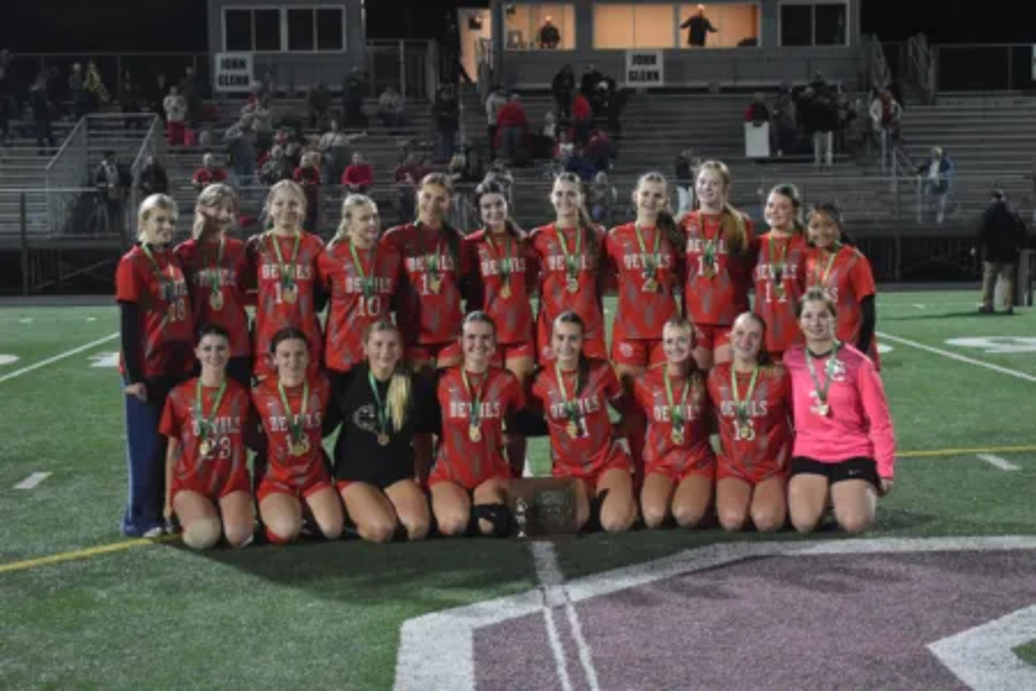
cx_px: 518
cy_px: 346
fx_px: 1727
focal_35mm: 60
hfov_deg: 33.4
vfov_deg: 22.6
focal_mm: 40
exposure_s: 1/125
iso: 3600
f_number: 4.8
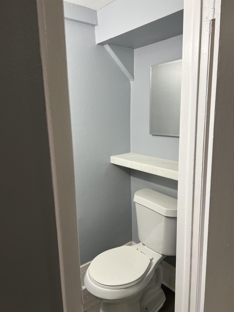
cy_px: 156
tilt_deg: -11.9
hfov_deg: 53.1
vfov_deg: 67.3
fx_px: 234
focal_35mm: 26
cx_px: 117
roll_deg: +1.9
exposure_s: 1/120
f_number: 1.5
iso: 100
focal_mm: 5.7
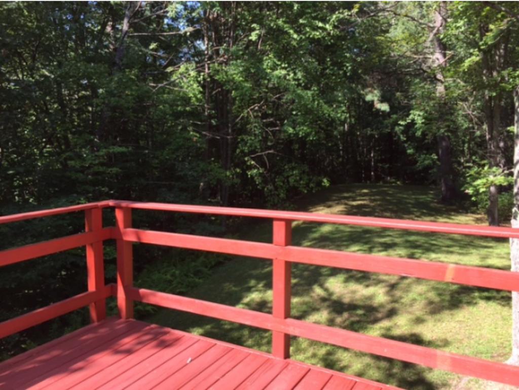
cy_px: 195
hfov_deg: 61.6
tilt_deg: -8.3
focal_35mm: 29
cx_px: 260
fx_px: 435
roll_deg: -0.2
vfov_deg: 48.3
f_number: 2.2
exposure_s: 1/324
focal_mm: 4.15
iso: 32
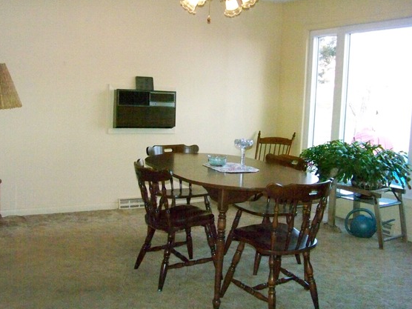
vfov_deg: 37.7
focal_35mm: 38
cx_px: 199
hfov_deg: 49.0
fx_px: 452
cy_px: 142
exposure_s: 1/500
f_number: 2.8
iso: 1600
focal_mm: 5.85
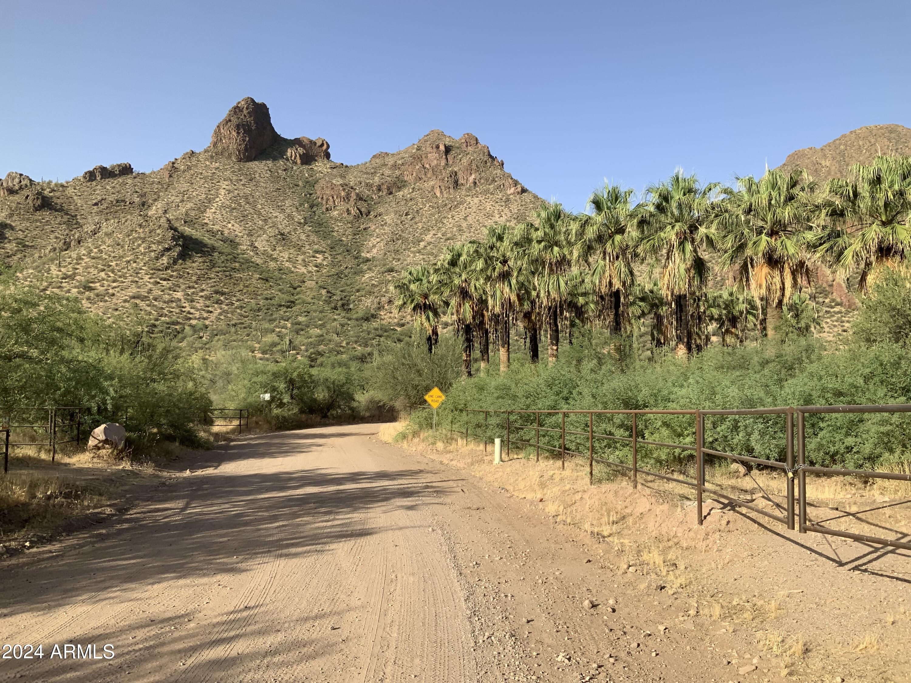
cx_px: 456
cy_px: 342
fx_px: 763
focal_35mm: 29
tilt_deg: +3.6
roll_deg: -0.1
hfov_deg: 61.7
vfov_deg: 48.2
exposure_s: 1/1490
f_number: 1.8
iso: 16
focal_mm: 3
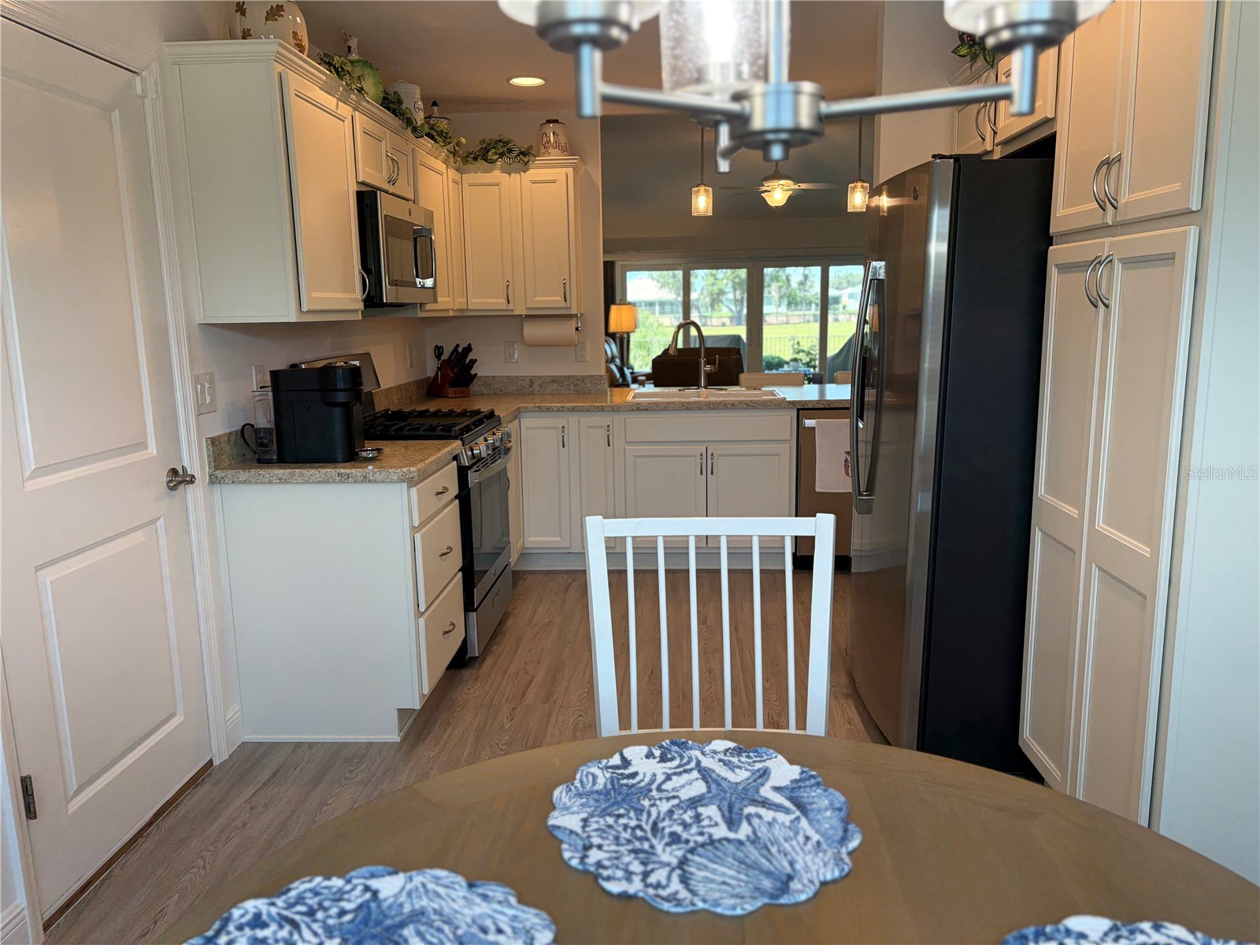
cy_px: 472
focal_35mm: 26
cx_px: 630
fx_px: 946
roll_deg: +1.5
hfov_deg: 67.3
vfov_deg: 53.1
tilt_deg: -10.0
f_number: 1.6
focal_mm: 5.96
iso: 80
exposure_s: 1/120
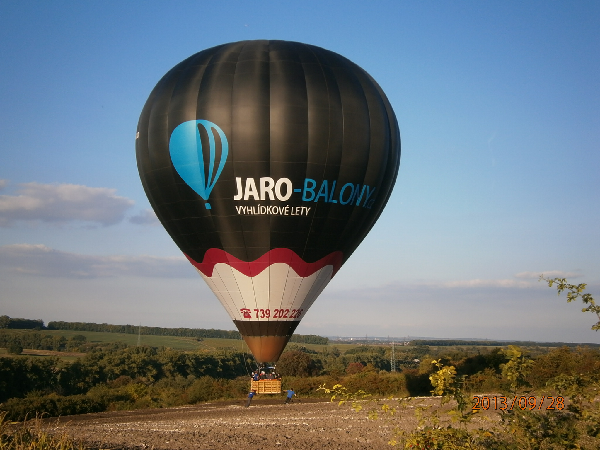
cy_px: 225
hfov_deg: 40.4
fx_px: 815
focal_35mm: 47
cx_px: 300
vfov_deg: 30.9
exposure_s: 1/640
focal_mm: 8.3
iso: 80
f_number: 3.4
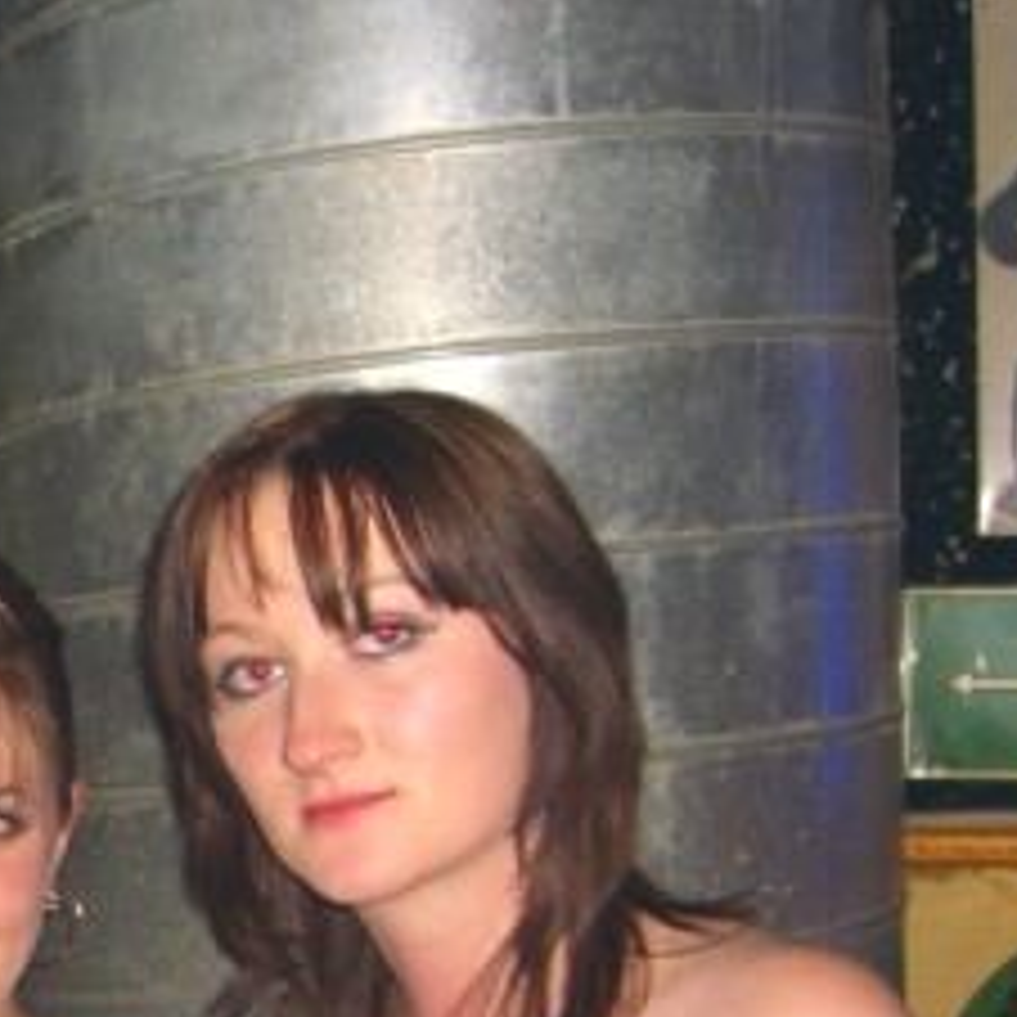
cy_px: 860
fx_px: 2958
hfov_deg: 18.6
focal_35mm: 89
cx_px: -162
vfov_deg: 19.2
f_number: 2.8
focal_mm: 7.9
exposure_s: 1/60
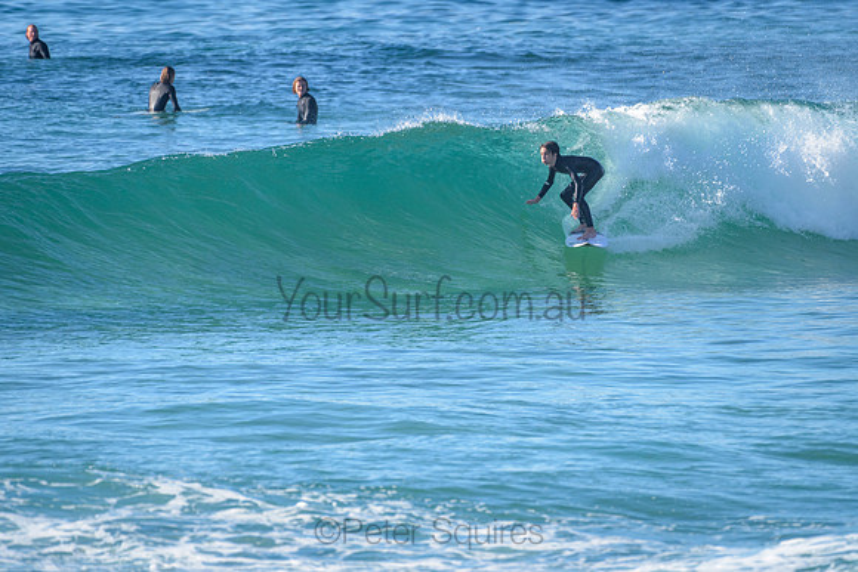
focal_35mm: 613
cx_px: 503
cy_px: 226
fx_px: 14608
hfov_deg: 3.4
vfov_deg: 2.2
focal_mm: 500
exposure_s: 1/2000
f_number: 5.6
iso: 360
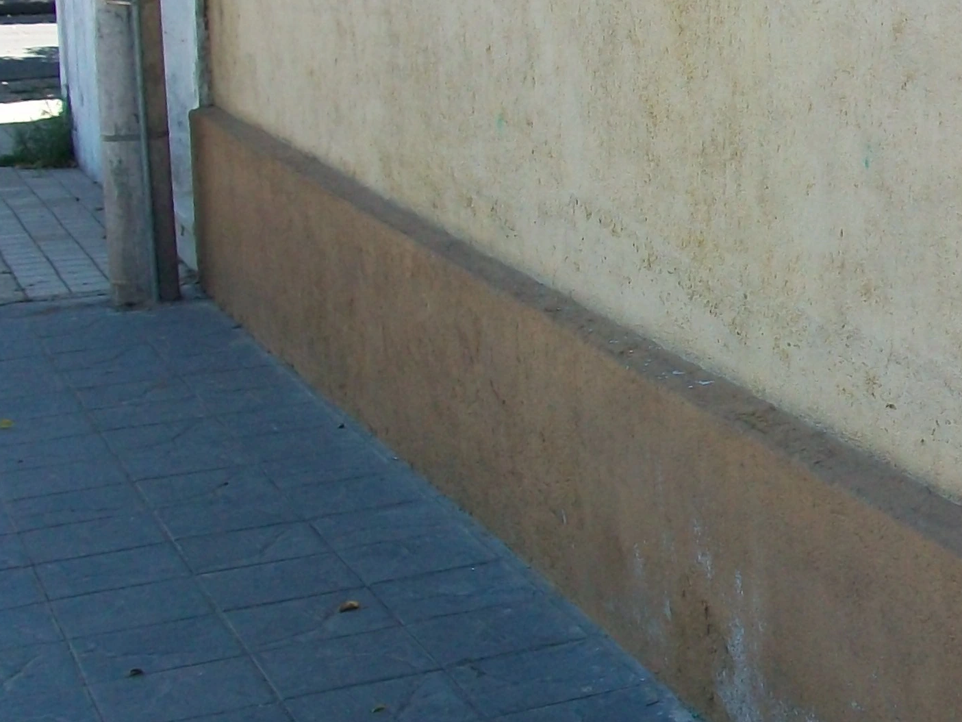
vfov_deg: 17.5
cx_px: 1164
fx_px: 2335
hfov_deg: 21.6
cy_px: 223
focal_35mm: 84
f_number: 2.8
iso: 80
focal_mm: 5.7
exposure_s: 1/500
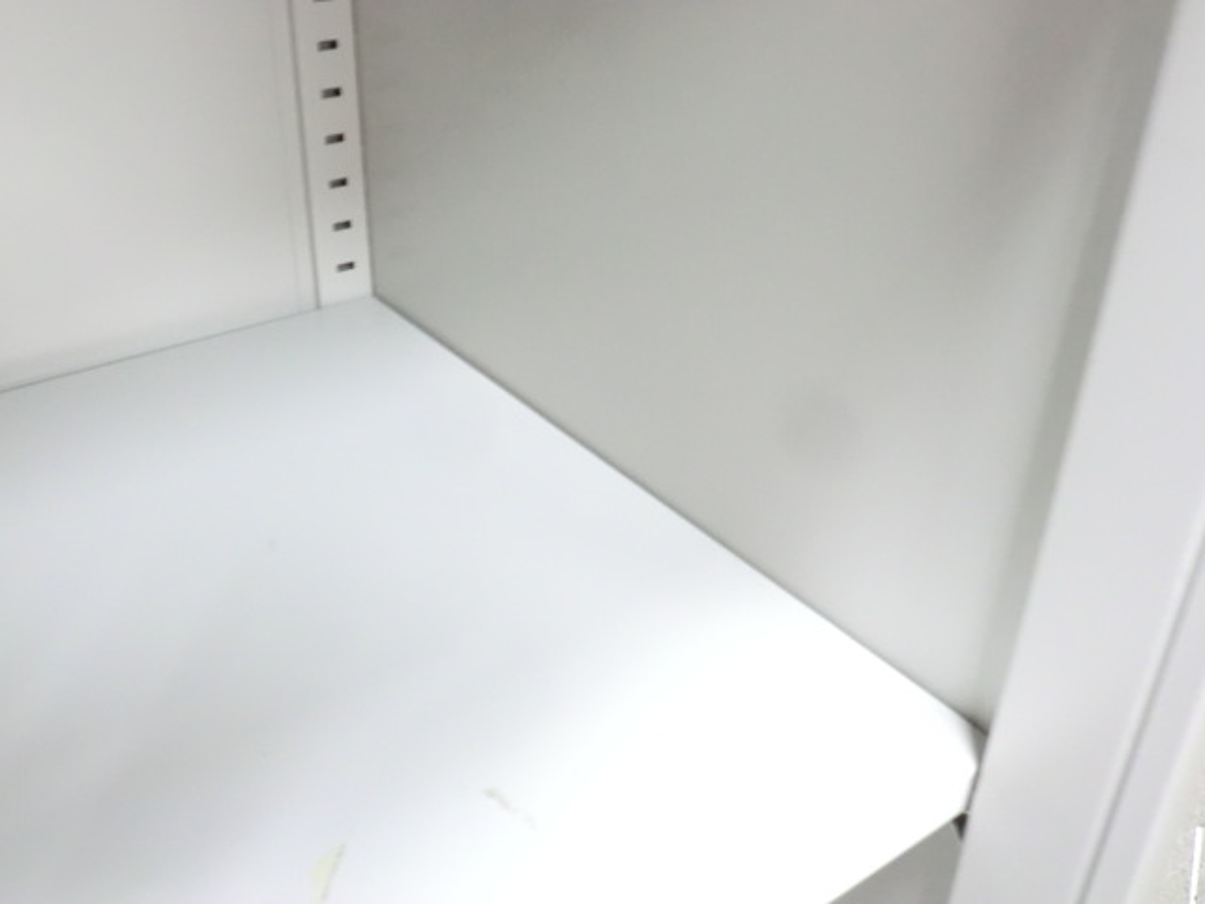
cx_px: 602
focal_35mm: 38
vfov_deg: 37.7
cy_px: 452
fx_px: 1323
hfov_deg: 49.0
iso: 800
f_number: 3.9
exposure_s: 1/10
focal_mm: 6.9
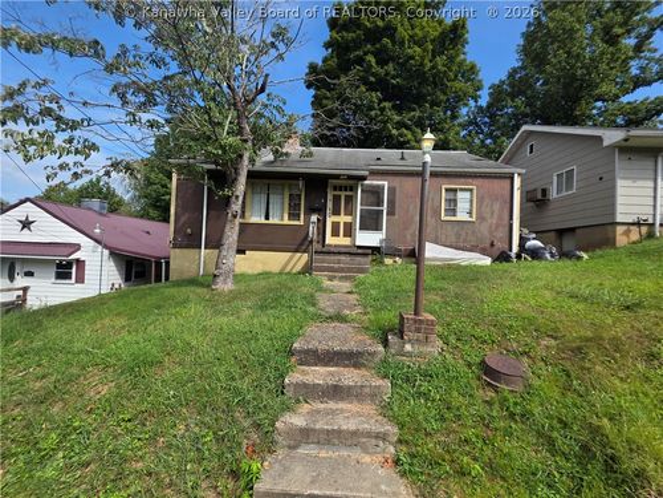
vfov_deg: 89.9
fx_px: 249
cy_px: 249
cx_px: 332
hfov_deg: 106.2
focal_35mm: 13
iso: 40
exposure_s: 1/1533
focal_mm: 2.2
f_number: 1.9
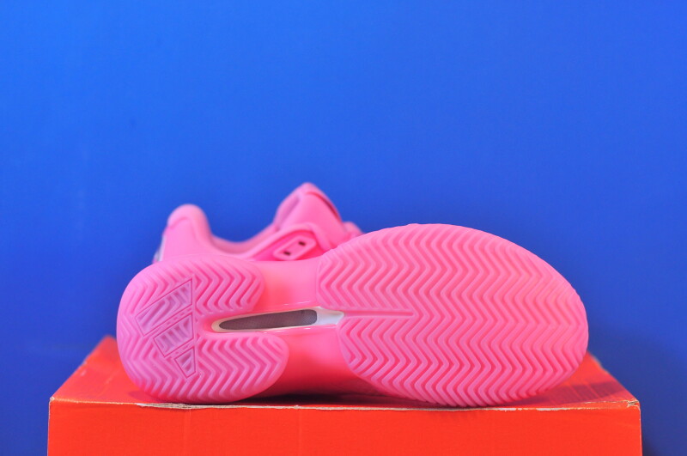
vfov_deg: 18.1
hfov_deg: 27.0
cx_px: 344
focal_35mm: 75
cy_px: 228
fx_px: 1429
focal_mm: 50
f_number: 2.5
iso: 250
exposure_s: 1/320
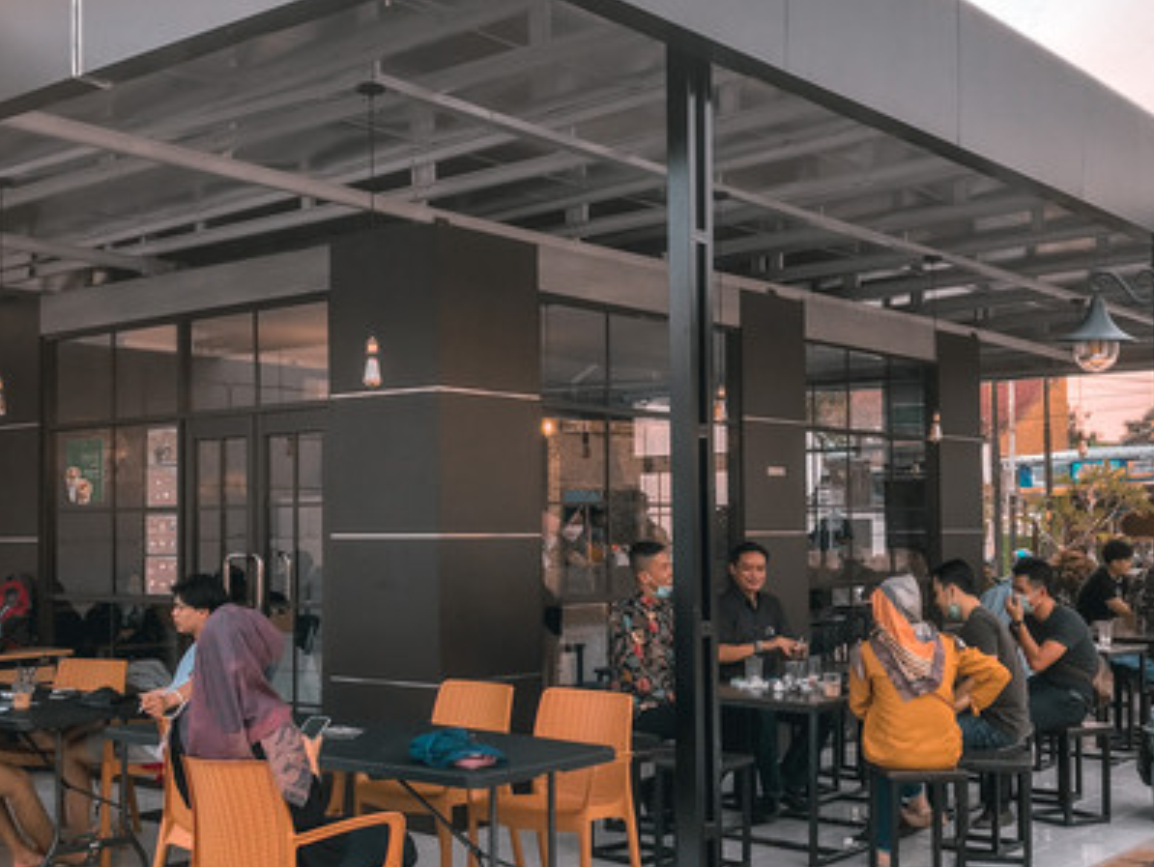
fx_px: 1501
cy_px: 484
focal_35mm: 45
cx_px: 548
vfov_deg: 32.2
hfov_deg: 42.0
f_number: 1.8
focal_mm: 3.99
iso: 25
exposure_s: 1/100
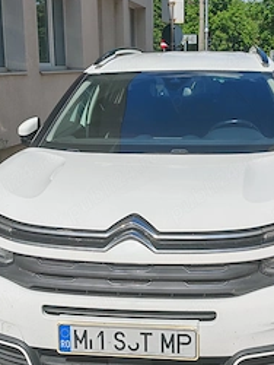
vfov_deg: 34.3
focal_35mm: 56
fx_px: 590
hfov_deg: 26.1
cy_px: 209
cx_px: 165
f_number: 2
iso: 100
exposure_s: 1/13000
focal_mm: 6.83
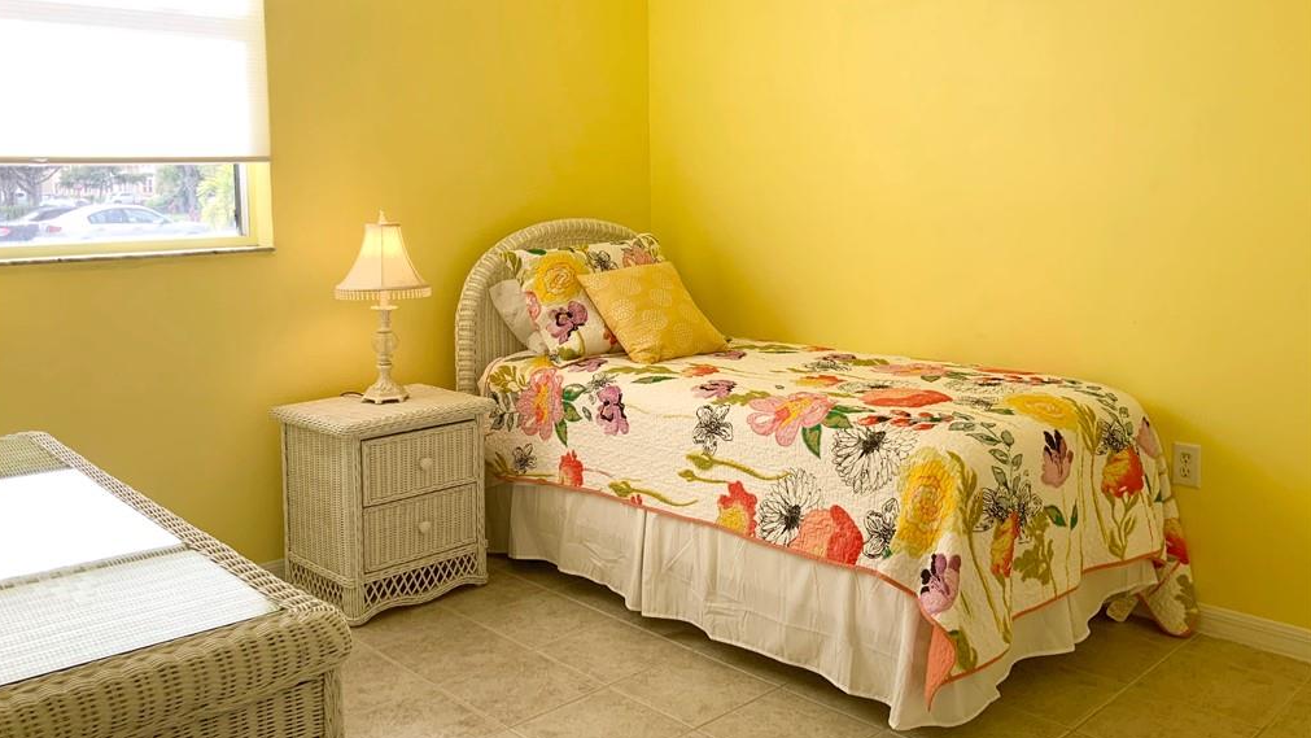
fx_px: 1113
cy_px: 268
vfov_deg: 36.4
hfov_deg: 61.0
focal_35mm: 32
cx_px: 651
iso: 16
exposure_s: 1/125
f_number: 1.8
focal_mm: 3
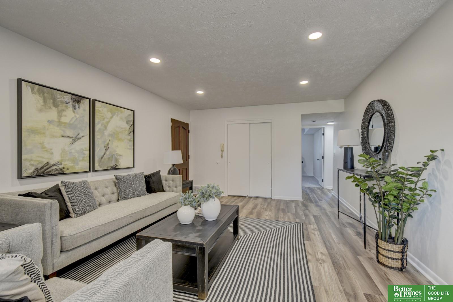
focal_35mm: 15
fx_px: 189
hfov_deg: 100.4
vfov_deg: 77.3
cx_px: 226
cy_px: 151
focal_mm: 10
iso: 400
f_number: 8
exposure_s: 1/10
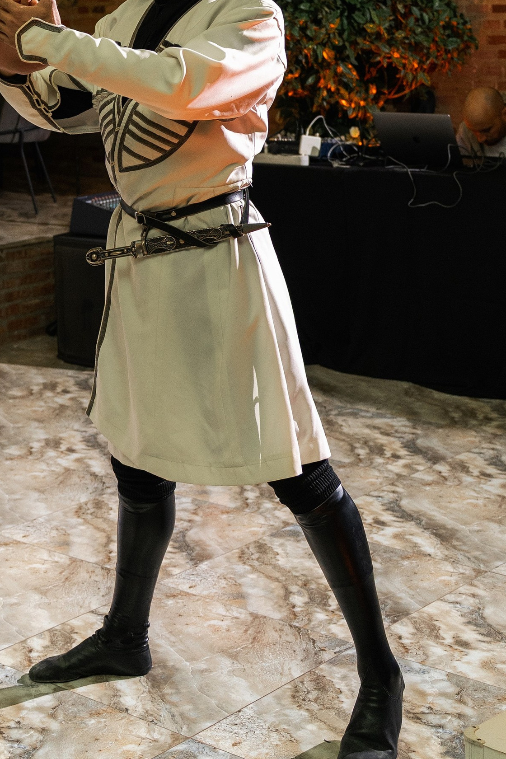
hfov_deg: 20.5
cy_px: 144
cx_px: -9
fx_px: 1349
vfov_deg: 30.6
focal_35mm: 64
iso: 1000
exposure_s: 1/160
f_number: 3.2
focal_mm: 28
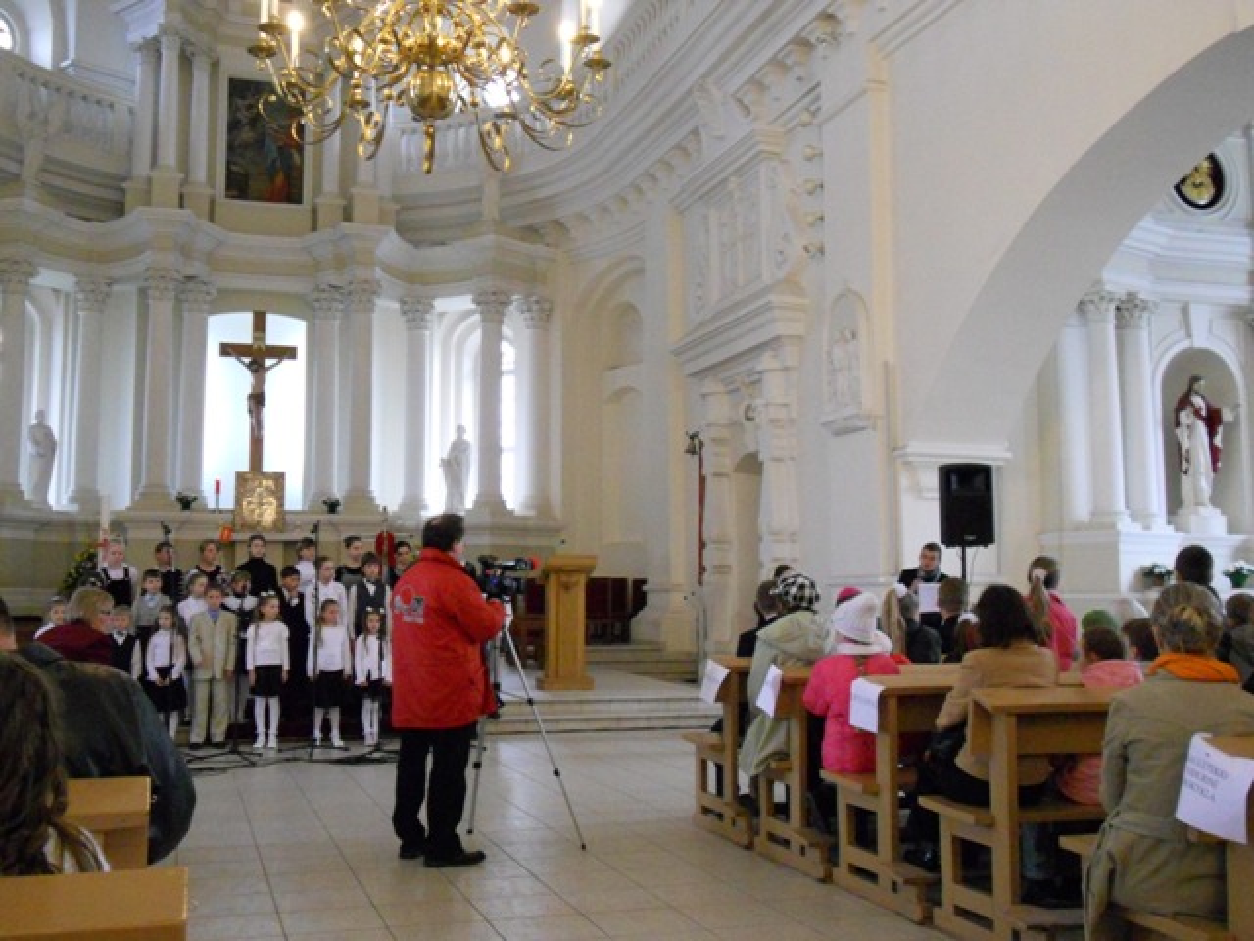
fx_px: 1377
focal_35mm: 38
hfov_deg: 49.0
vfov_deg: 37.7
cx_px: 627
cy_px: 470
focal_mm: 6.9
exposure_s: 1/20
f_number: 3.9
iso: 800
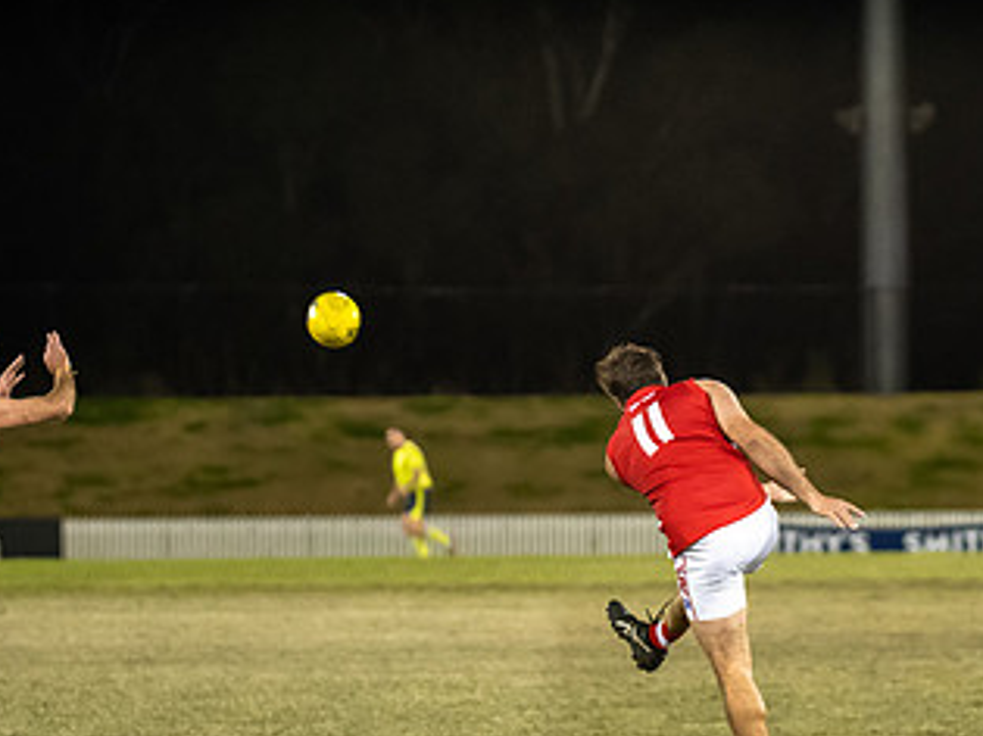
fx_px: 8629
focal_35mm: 304
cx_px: 721
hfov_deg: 6.5
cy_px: 486
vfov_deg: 4.9
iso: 2200
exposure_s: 1/1250
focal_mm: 135
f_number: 2.8
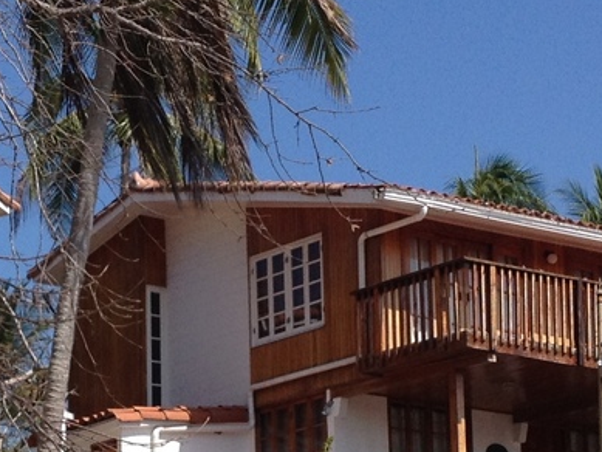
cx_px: 150
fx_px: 2505
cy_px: 478
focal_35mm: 144
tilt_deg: +7.0
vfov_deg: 10.2
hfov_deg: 13.7
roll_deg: +1.4
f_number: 2.4
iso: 50
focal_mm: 4.28
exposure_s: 1/2045
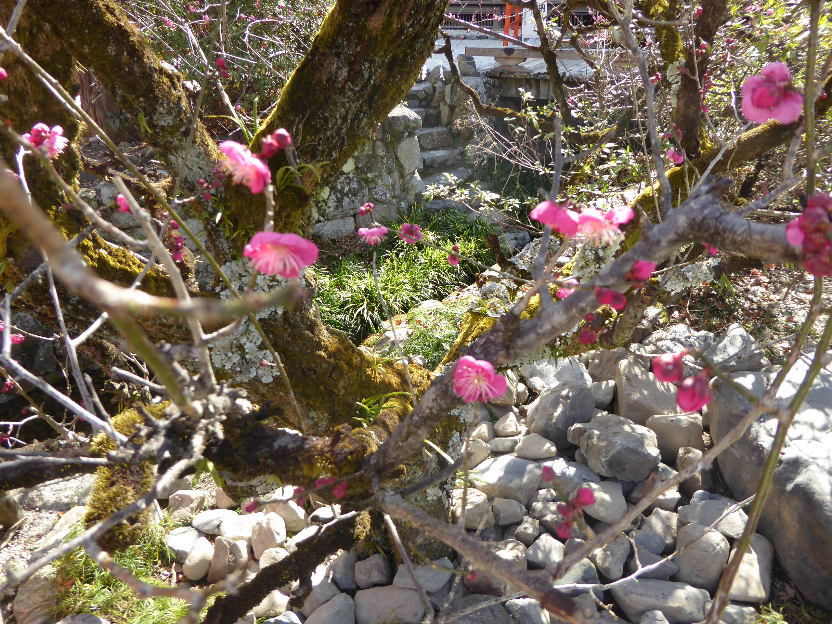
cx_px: 416
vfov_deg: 54.9
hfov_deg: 69.4
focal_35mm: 25
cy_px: 312
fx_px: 601
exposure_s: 1/160
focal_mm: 4.3
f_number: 3.3
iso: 100
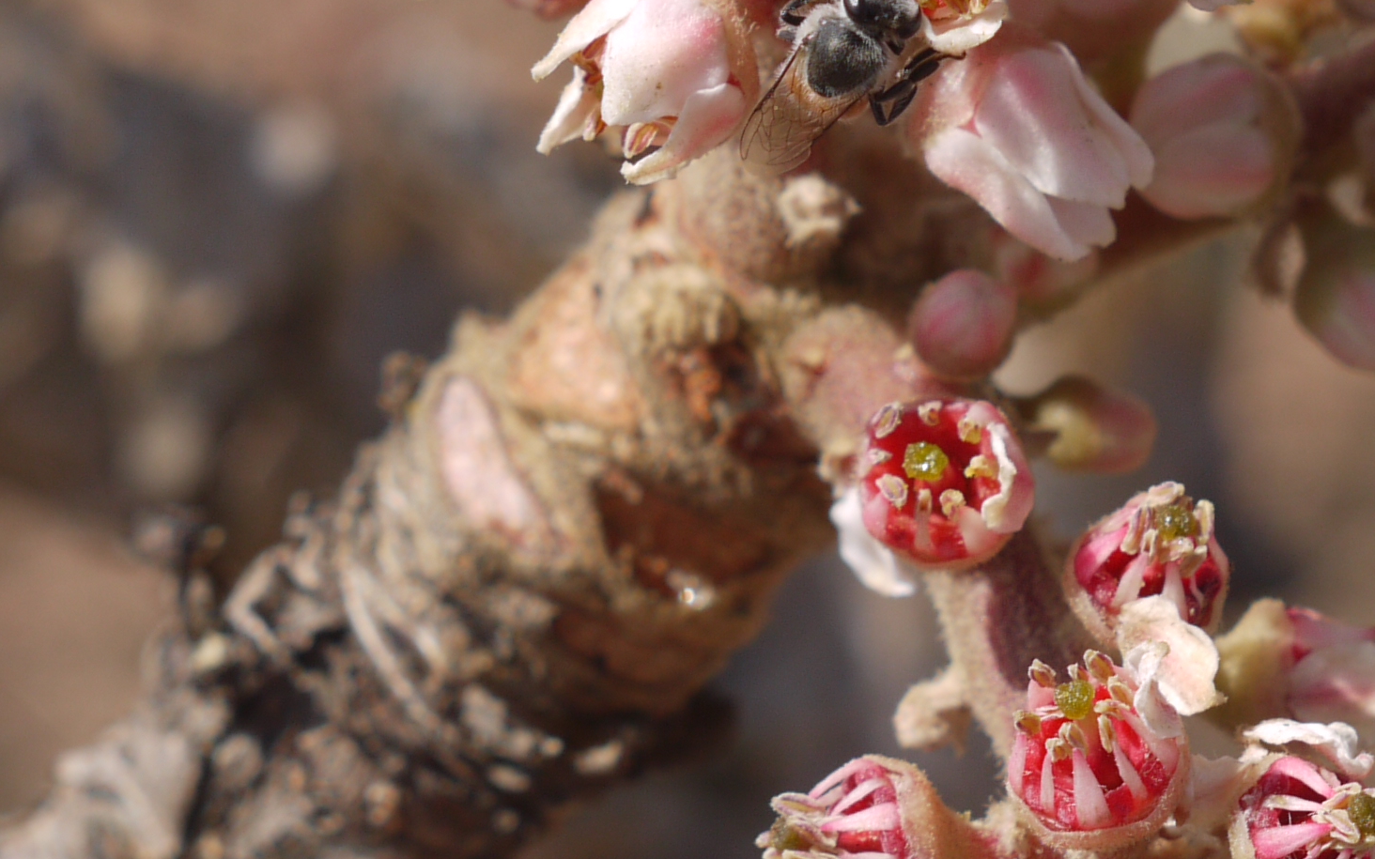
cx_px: 776
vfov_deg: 5.0
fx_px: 9893
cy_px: 172
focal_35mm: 264
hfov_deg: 8.0
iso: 100
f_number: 7.1
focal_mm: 45
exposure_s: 1/320
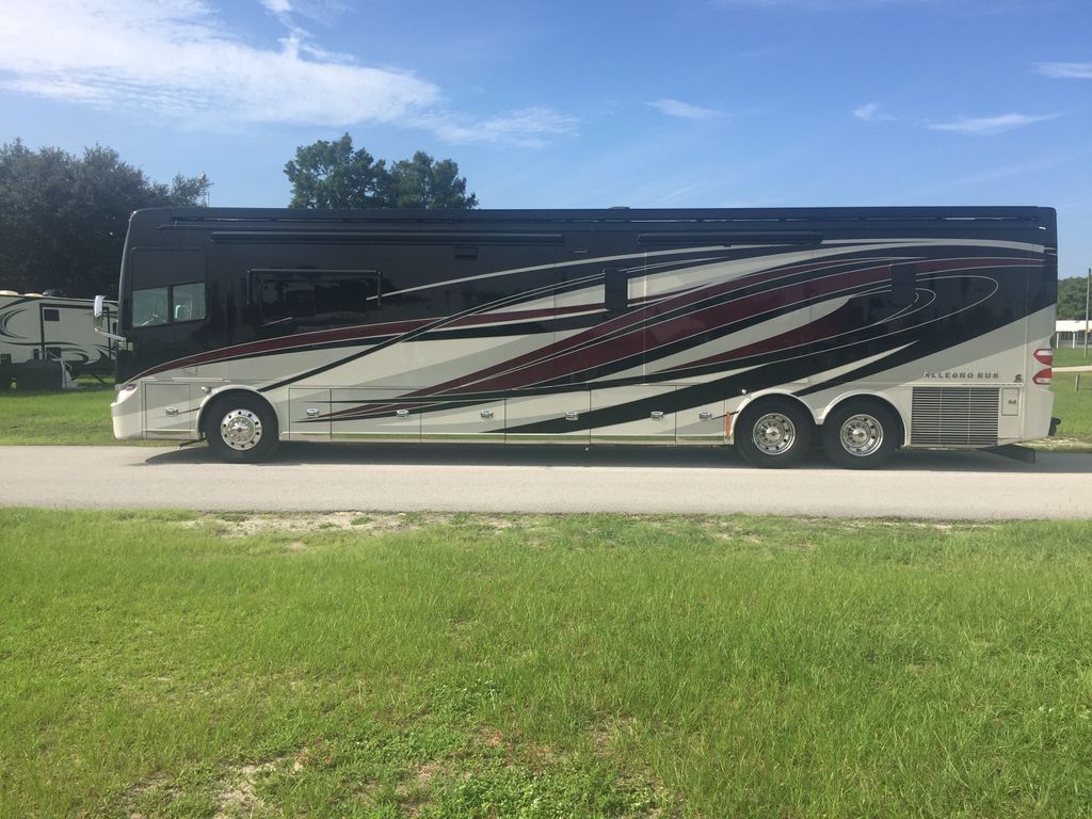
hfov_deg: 61.7
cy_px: 410
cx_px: 546
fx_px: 915
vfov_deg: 48.2
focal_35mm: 29
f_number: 2.2
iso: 32
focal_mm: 4.15
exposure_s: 1/1883
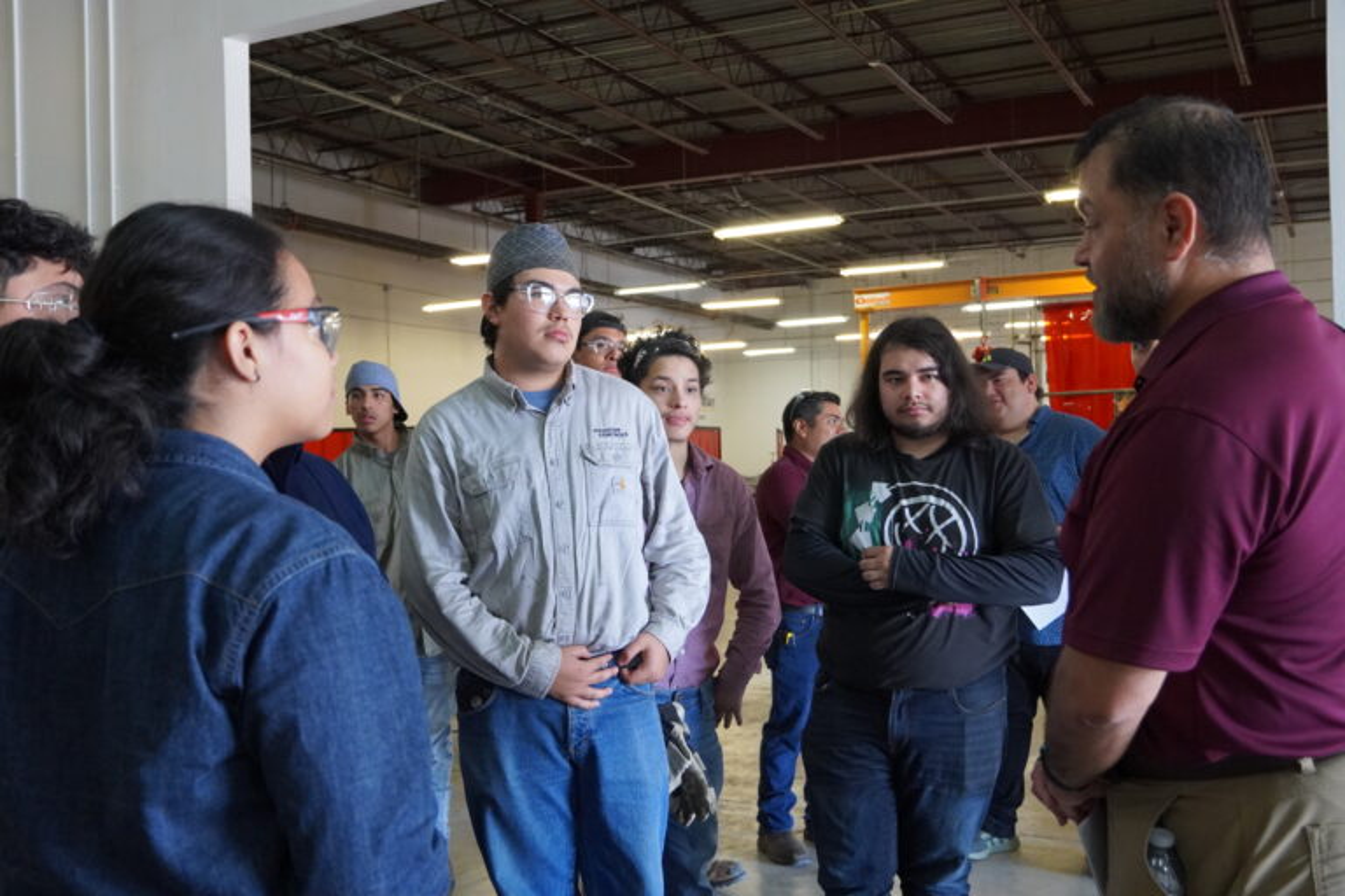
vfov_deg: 36.9
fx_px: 1345
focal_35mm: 36
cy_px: 448
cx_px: 672
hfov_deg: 53.1
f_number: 4
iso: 2500
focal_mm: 24
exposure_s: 1/160
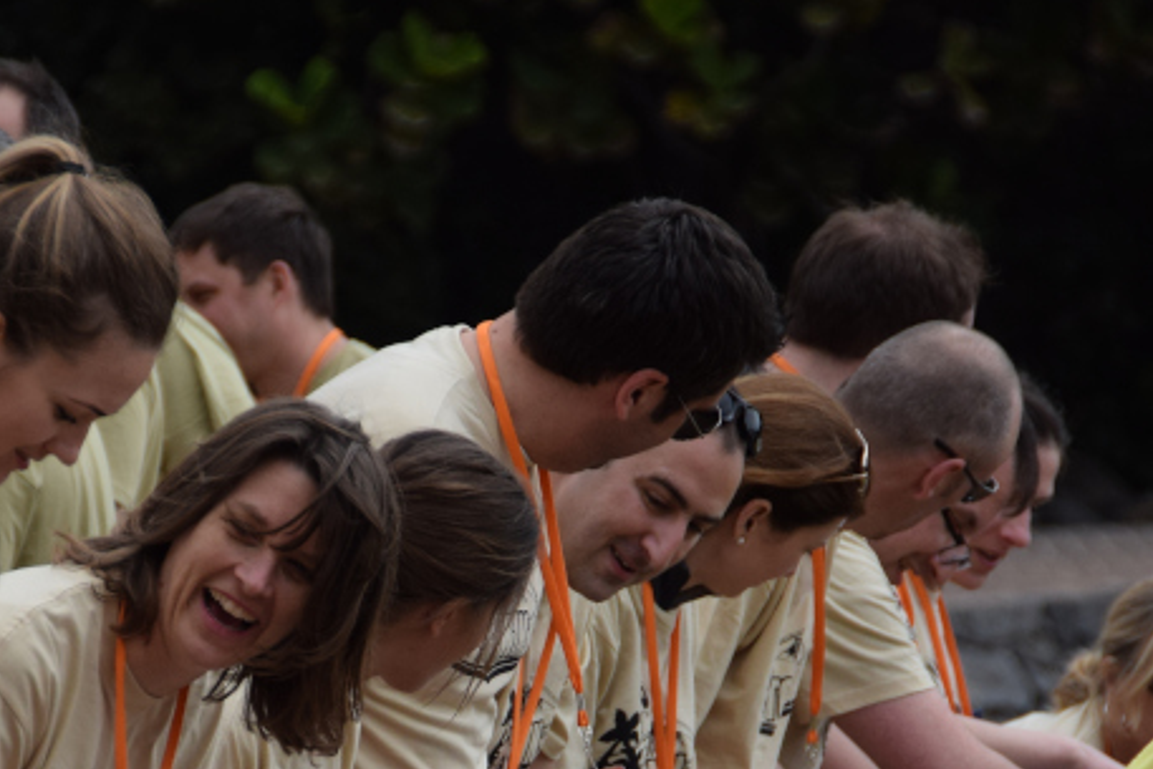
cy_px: 682
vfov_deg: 3.0
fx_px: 14548
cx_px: 356
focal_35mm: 454
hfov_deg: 4.5
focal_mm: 135
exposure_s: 1/2000
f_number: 6
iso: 400
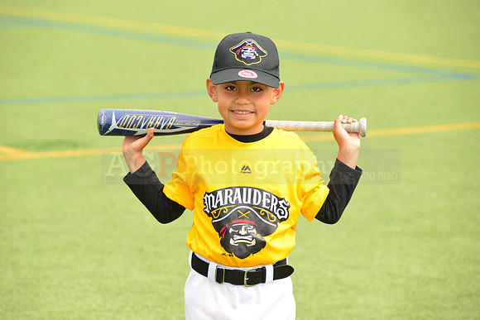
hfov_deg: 12.1
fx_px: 2267
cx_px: 240
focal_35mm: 170
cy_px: 160
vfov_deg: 8.1
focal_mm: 170
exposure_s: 1/250
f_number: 8
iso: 200
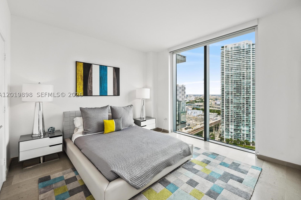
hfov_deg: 100.3
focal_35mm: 15
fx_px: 125
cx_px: 157
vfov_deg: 77.3
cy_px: 94
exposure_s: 1/30
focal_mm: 14
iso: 200
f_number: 9
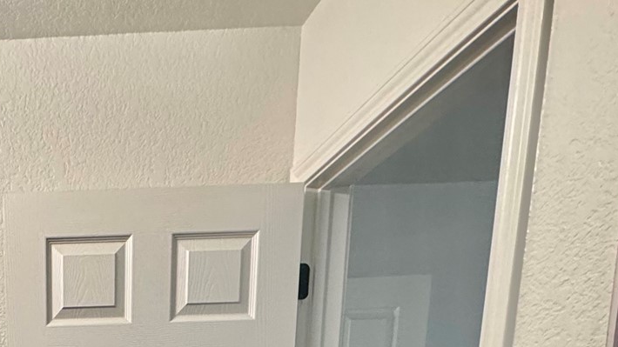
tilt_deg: -14.1
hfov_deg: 40.6
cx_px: 1
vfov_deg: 19.8
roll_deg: +2.4
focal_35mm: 44
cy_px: 626
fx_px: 721
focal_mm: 2.22
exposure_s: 1/120
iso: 250
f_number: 2.2
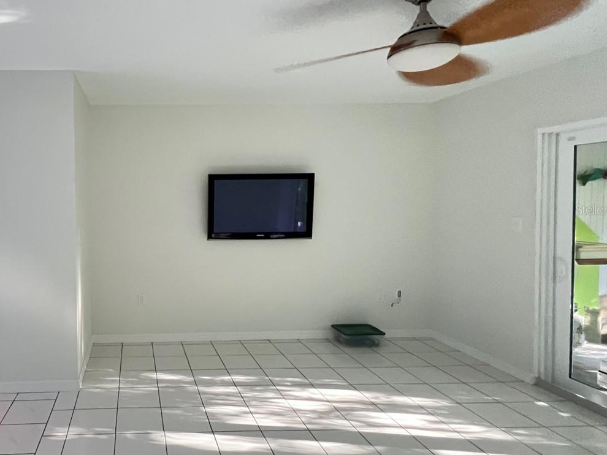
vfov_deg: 63.4
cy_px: 209
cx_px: 143
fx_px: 368
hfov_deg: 72.8
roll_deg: -0.1
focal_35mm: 21
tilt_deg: -1.3
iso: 800
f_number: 1.8
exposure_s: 1/40
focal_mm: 1.57
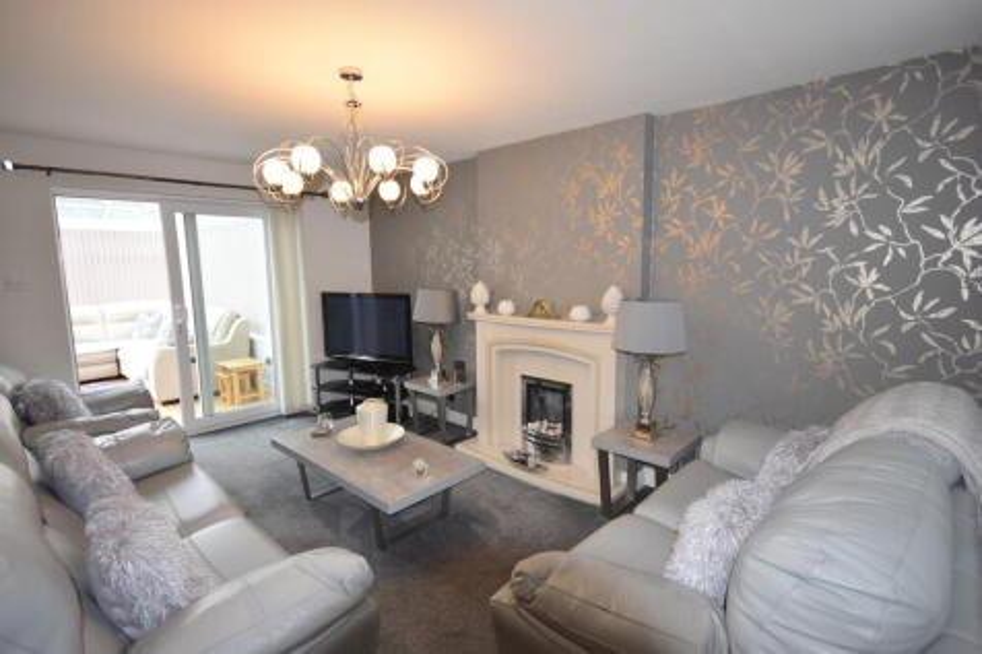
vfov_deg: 69.6
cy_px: 327
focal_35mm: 17
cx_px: 491
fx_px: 470
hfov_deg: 92.5
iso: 560
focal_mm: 11.5
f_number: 5.6
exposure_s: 1/125
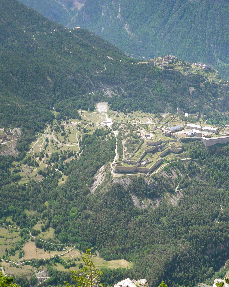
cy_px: 135
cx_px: 162
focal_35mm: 59
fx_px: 500
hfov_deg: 25.6
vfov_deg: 31.9
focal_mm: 6.9
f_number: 3
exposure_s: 1/400
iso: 64
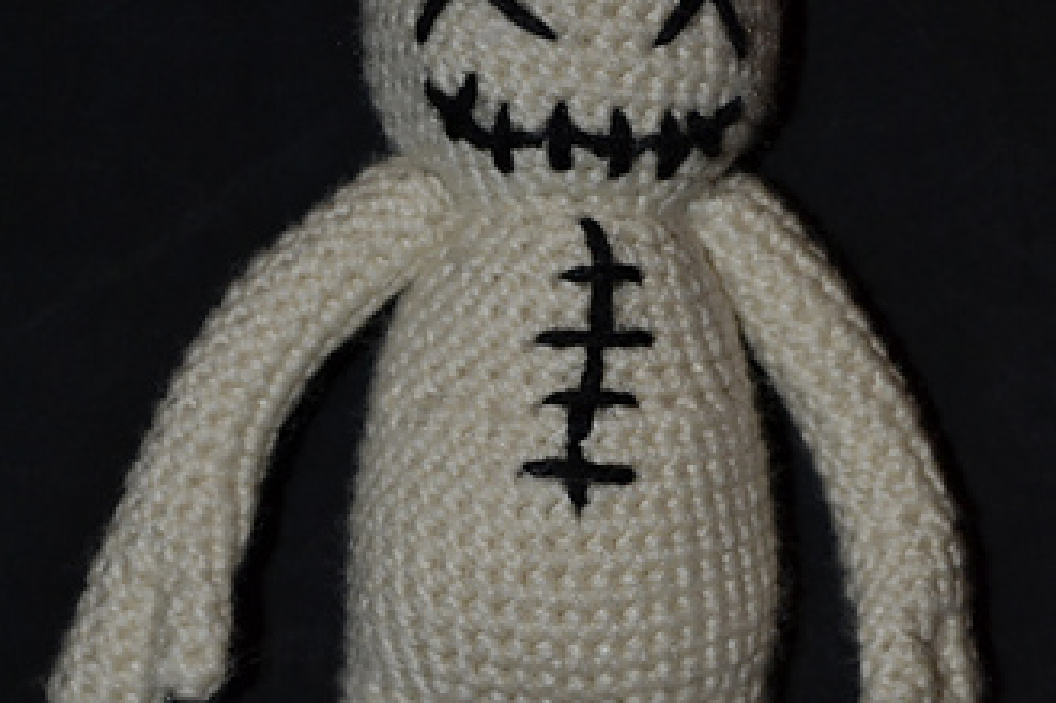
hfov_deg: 18.0
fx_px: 3342
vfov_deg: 12.0
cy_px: 514
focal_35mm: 114
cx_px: 525
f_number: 5.6
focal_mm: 50
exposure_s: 1/60
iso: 800
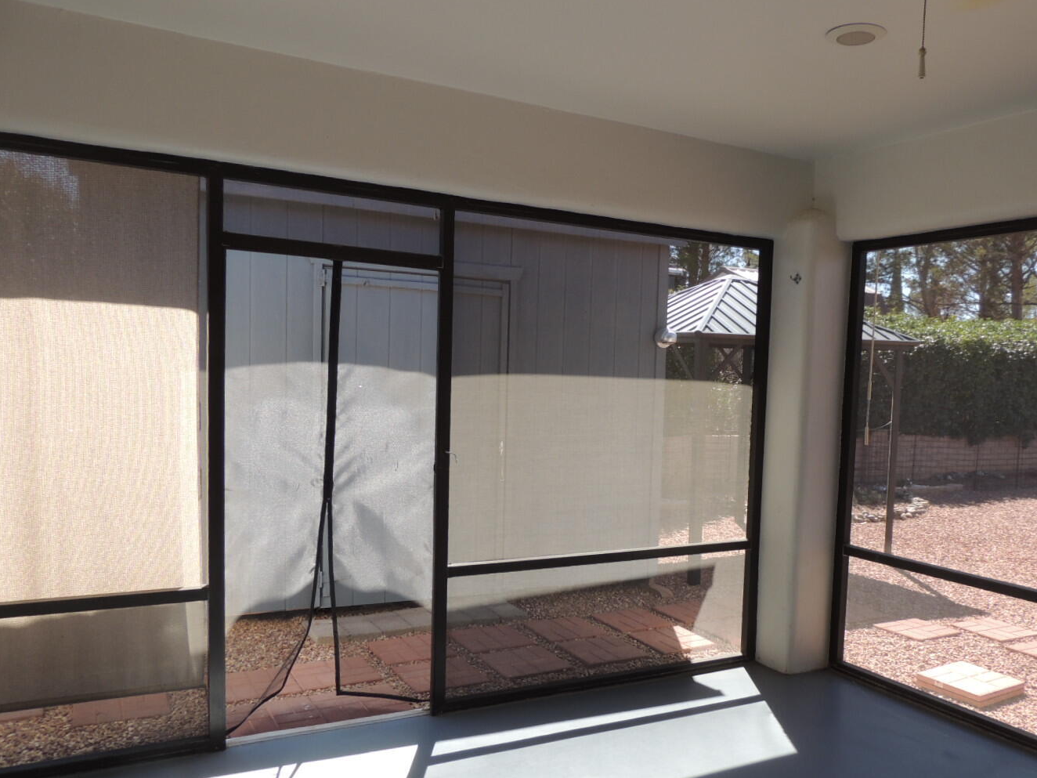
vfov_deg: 48.1
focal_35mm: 29
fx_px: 869
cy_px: 447
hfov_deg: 61.3
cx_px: 599
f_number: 3
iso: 100
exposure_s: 1/160
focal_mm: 4.3
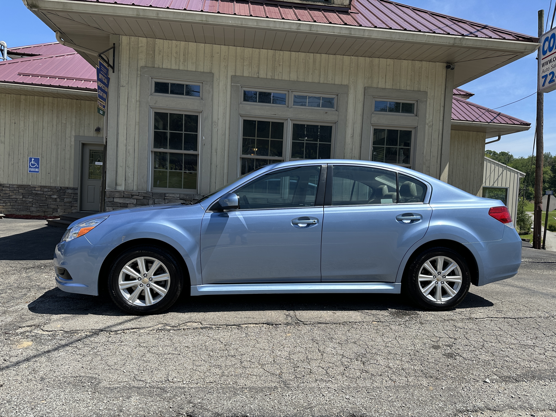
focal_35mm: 24
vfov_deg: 56.8
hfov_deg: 71.6
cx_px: 278
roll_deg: -3.0
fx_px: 385
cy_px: 208
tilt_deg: -1.9
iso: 80
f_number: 1.78
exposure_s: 1/3472
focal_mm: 6.86
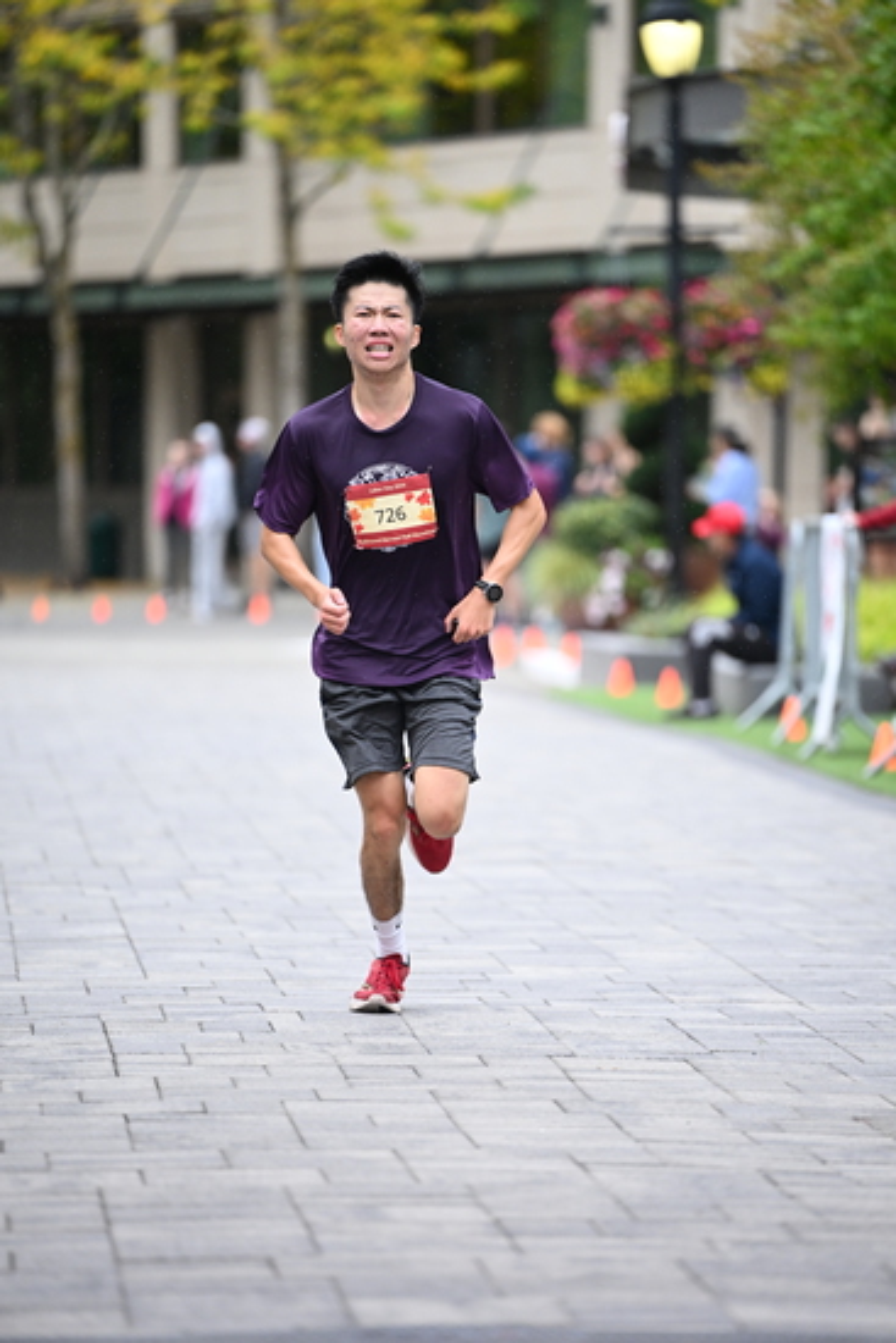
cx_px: 448
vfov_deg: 10.3
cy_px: 672
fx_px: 7461
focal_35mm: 200
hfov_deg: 6.9
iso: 1250
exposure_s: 1/1600
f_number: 2.8
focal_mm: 200
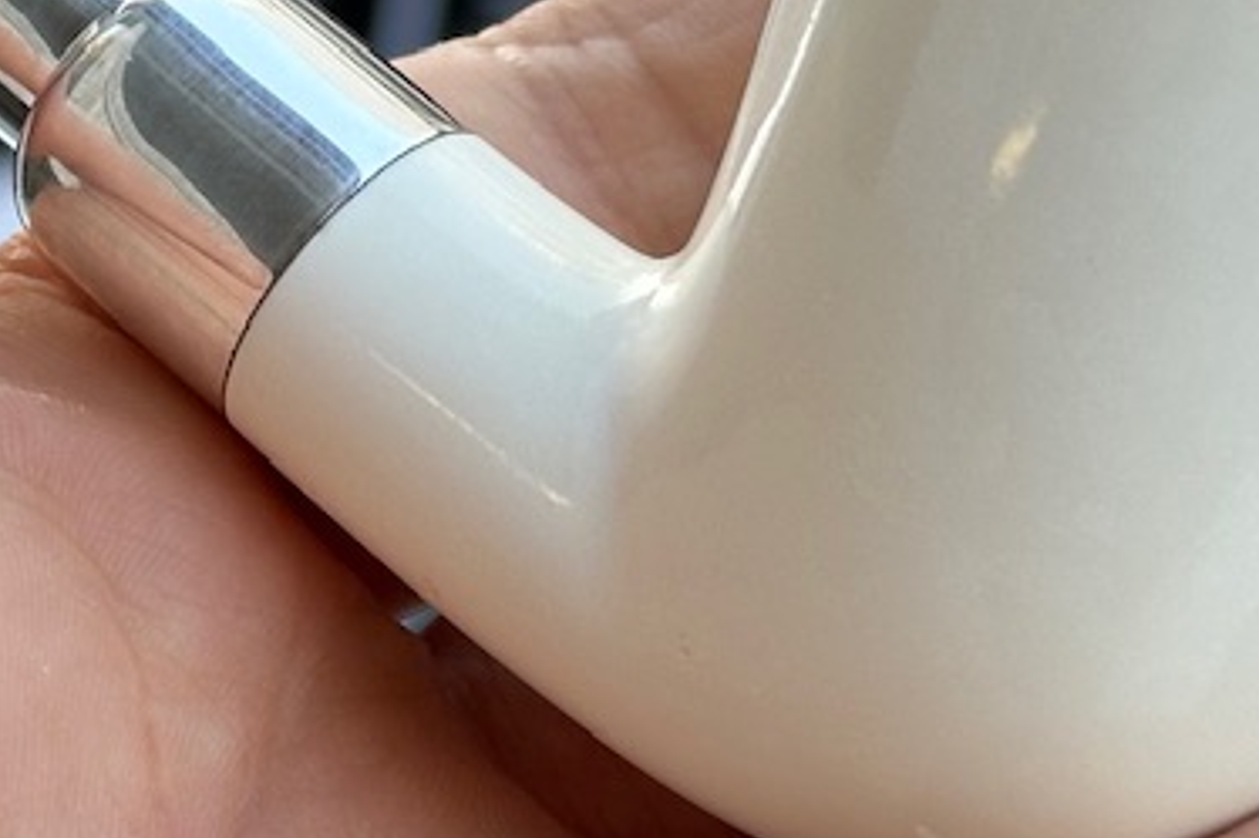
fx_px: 5977
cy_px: 37
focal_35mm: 171
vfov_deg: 8.0
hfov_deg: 12.0
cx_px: 478
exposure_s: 1/143
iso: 50
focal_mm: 6.86
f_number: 1.78
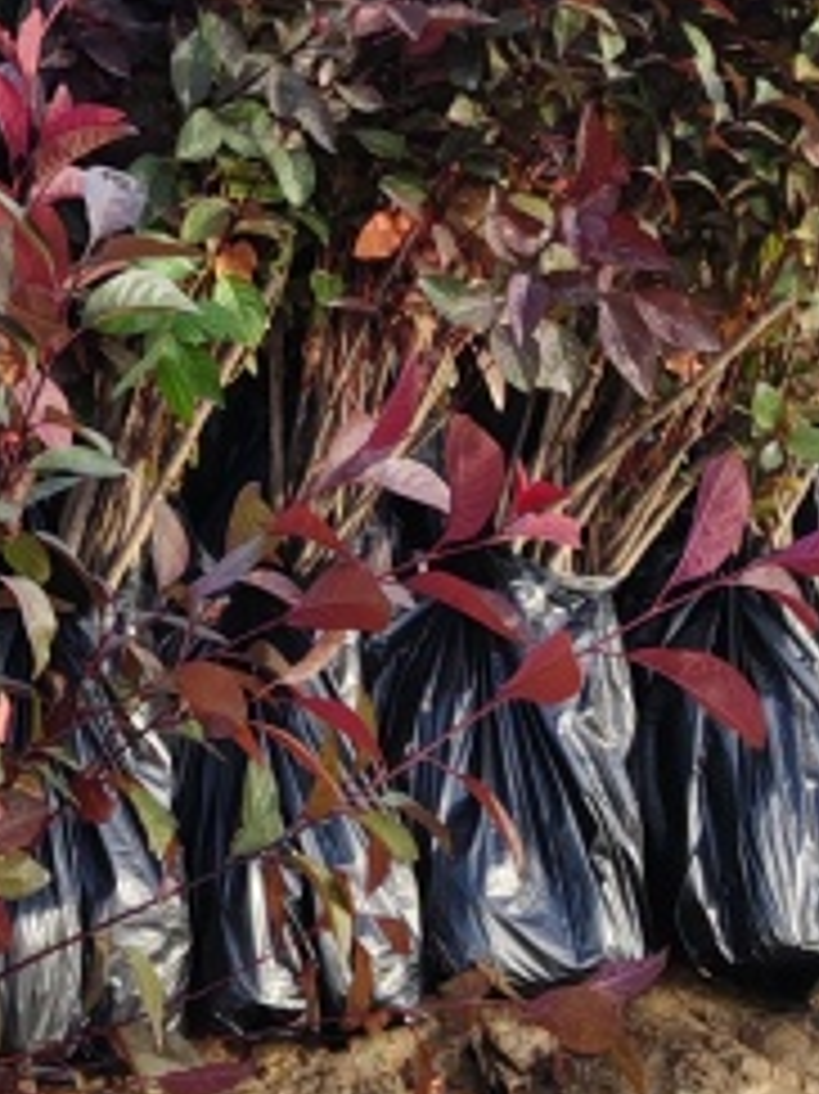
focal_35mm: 101
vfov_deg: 18.6
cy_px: -146
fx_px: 3189
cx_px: -346
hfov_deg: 13.9
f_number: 1.88
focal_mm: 5.56
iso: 50
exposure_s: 1/568
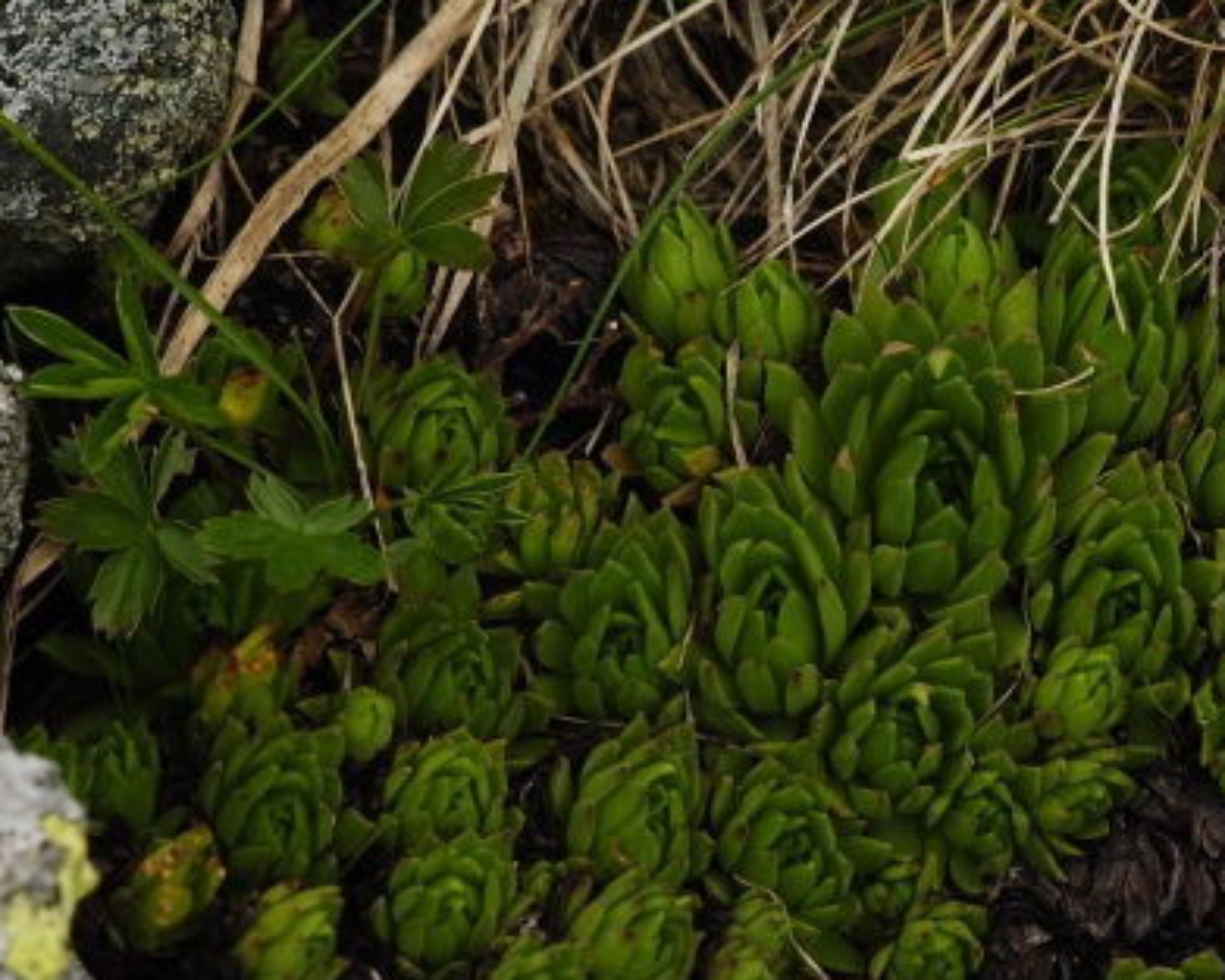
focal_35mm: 245
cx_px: 1021
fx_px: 8883
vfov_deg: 6.3
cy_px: 473
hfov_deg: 7.9
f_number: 7.1
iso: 200
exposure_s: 1/160
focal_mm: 85
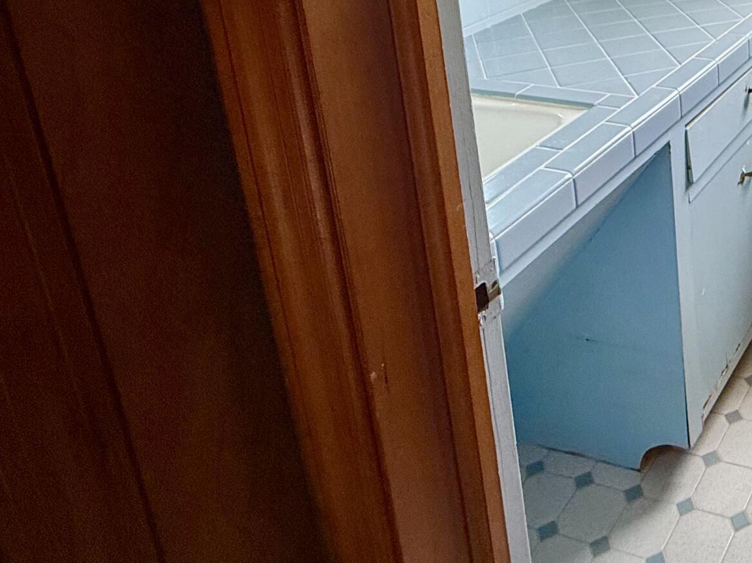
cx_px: 858
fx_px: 782
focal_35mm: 36
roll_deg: +0.8
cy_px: -23
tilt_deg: -13.9
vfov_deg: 35.2
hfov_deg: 39.9
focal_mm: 2.22
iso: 160
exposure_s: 1/99
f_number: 2.2
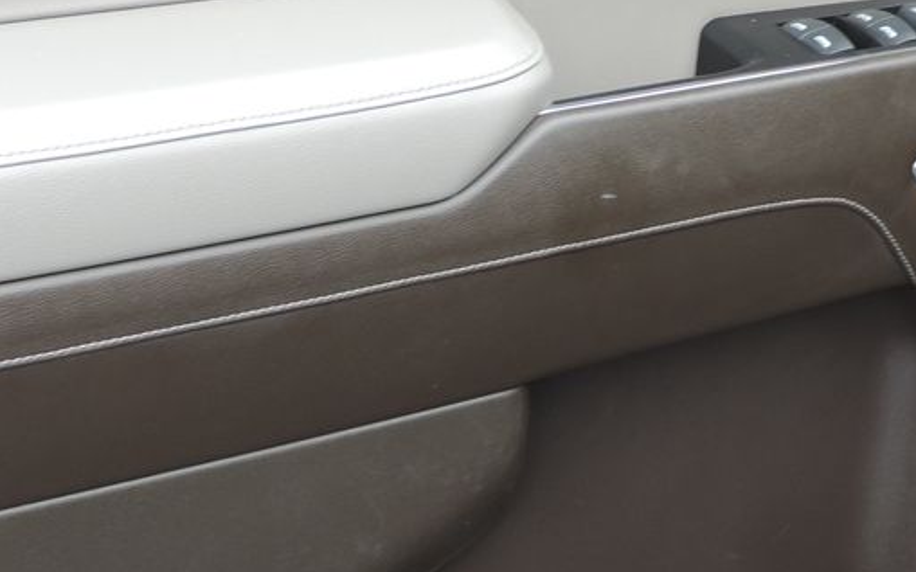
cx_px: 502
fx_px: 1598
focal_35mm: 64
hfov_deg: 32.0
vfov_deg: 20.3
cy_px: 277
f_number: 3
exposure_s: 1/50
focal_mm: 4.3
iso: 80
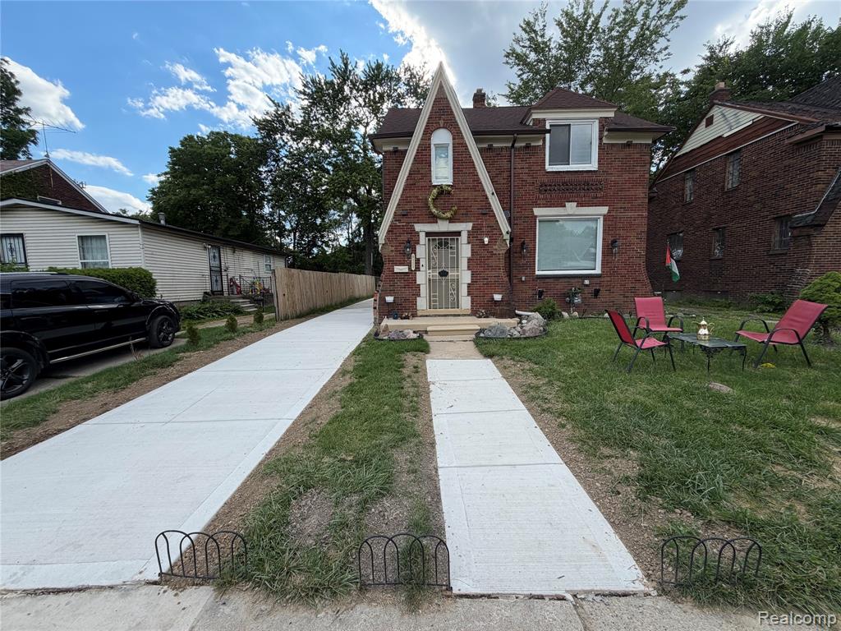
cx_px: 420
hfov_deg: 102.1
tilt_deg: -5.6
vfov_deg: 85.7
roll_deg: +1.5
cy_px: 316
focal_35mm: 14
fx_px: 340
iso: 40
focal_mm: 2.22
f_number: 2.2
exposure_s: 1/644
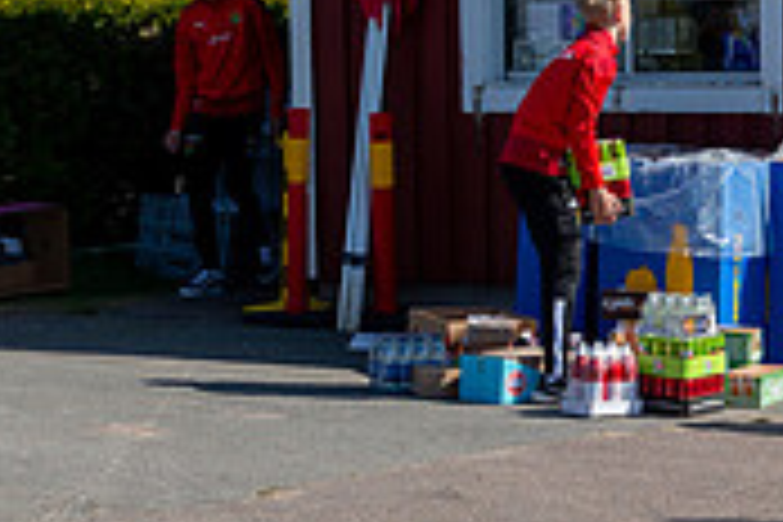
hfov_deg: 14.8
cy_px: 308
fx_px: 2893
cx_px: 1008
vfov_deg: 10.3
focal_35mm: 133
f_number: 5
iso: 200
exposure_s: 1/800
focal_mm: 40
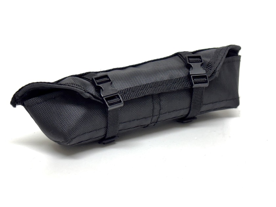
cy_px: 104
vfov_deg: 28.0
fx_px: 415
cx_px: 138
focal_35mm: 52
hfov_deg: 36.8
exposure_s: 1/100
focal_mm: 5.96
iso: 40
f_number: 1.6
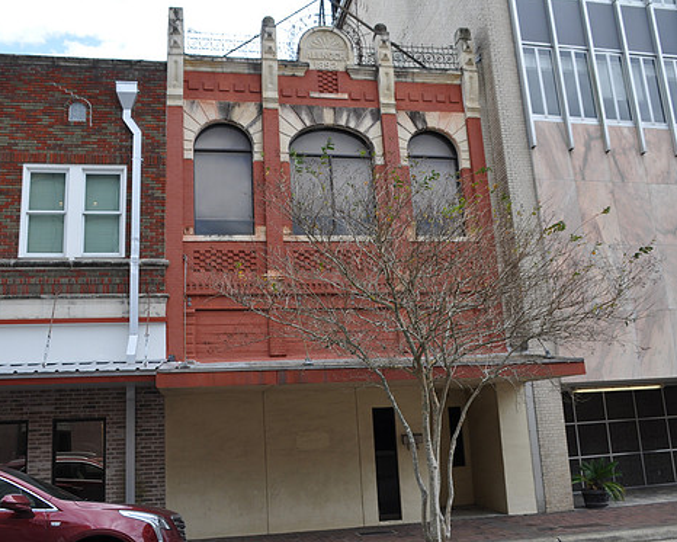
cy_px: 275
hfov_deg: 51.5
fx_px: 701
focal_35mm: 35
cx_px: 334
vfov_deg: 42.2
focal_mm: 20
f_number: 10
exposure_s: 1/100
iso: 200
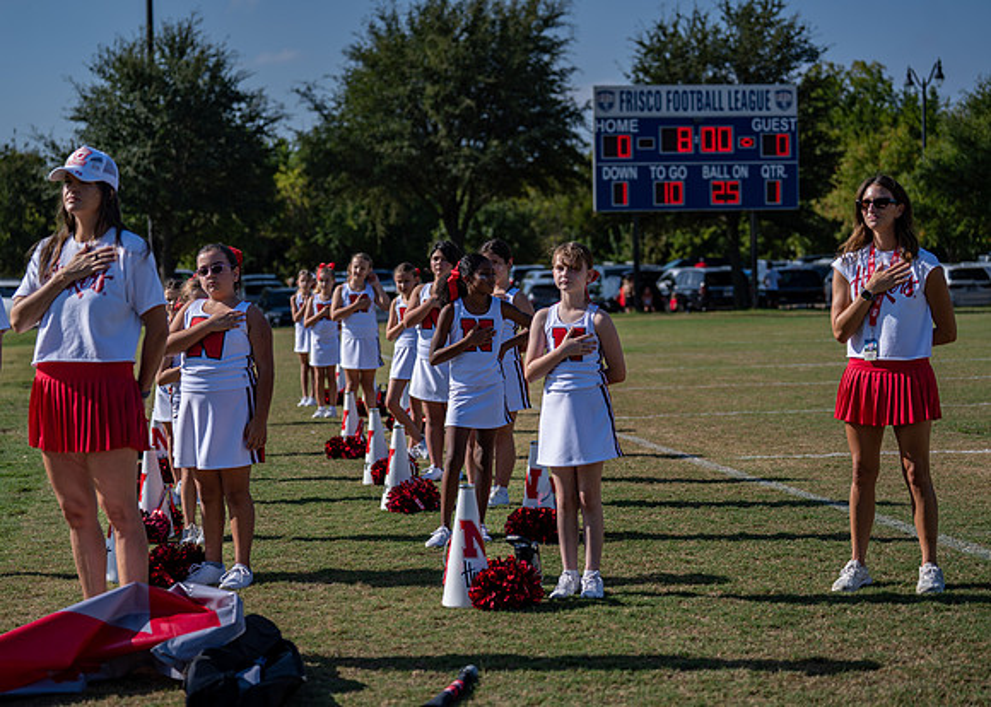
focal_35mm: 76
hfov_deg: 26.0
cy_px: 354
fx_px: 2145
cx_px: 468
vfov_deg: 18.7
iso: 100
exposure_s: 1/2500
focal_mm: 70
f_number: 2.8
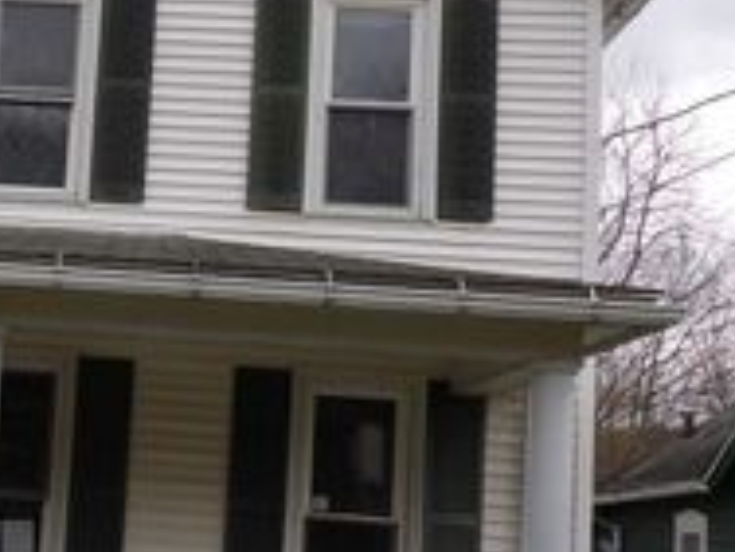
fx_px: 1359
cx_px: -23
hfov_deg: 28.2
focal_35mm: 64
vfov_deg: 22.9
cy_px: 327
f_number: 3.2
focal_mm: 4.3
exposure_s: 1/756
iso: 100
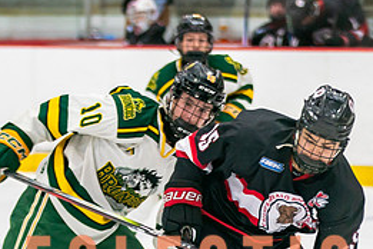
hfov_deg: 4.8
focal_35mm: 430
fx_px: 4455
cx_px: 256
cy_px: 288
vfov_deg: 3.2
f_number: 2.8
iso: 640
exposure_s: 1/640
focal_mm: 120
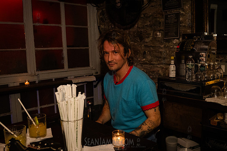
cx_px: 124
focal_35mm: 37
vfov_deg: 36.3
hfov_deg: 52.4
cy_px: 71
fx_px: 230
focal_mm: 29
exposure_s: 1/400
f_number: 4.5
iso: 10000
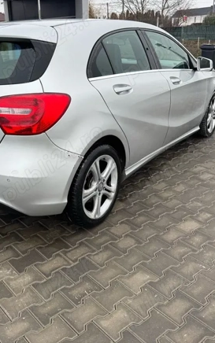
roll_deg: +2.0
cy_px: 168
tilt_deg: -22.0
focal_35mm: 35
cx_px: 83
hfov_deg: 36.2
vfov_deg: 55.3
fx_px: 328
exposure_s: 1/527
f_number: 1.78
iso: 80
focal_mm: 6.76
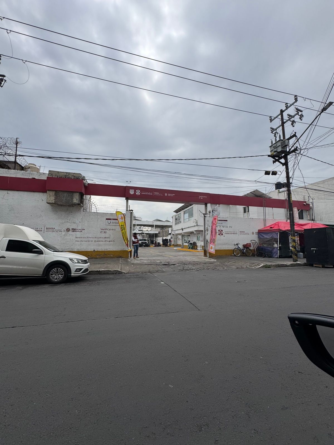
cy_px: 222
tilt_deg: +7.0
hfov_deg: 85.7
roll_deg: -0.2
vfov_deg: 102.1
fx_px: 180
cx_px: 167
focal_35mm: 14
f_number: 2.2
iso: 50
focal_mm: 2.22
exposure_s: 1/2273
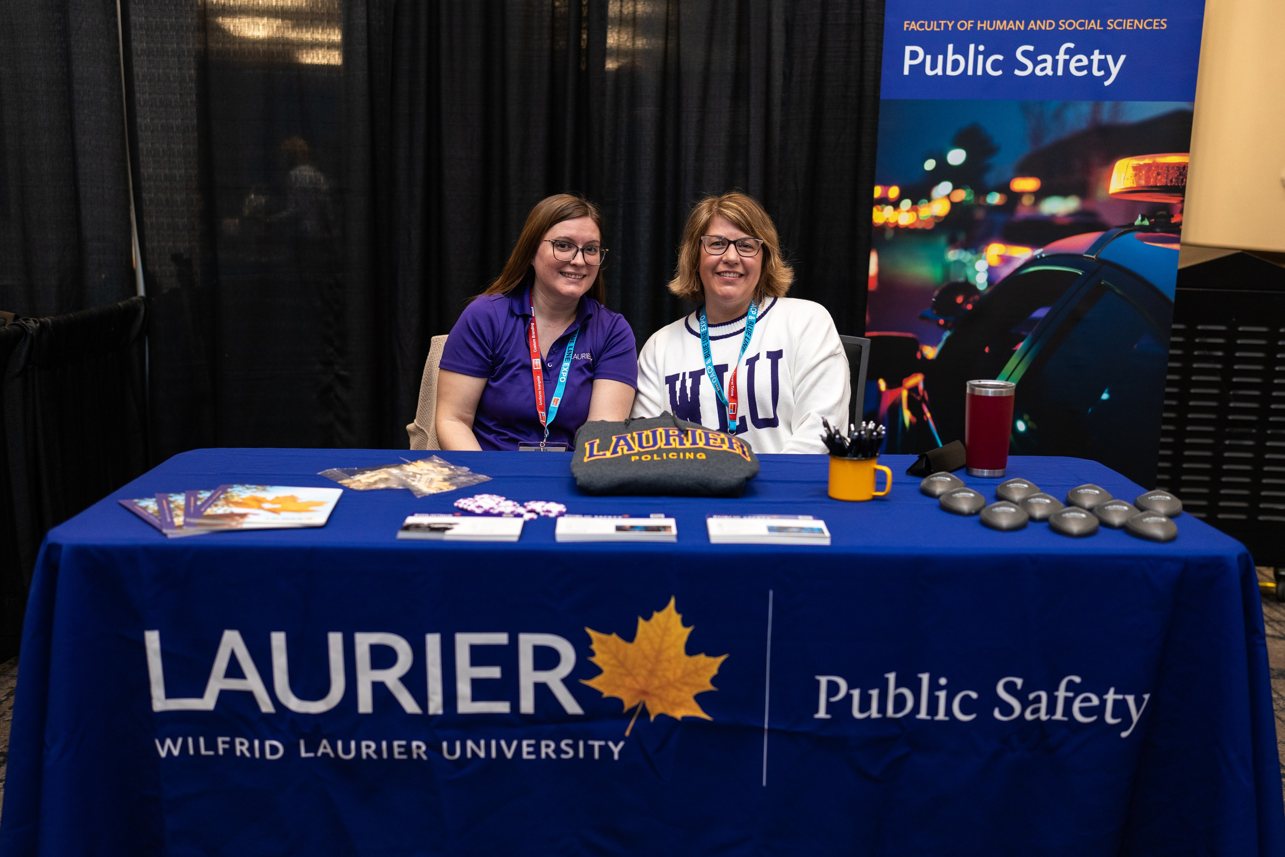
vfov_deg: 34.0
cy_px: 470
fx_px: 1402
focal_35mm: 39
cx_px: 650
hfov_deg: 49.2
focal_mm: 35
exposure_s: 1/200
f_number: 1.8
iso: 1000
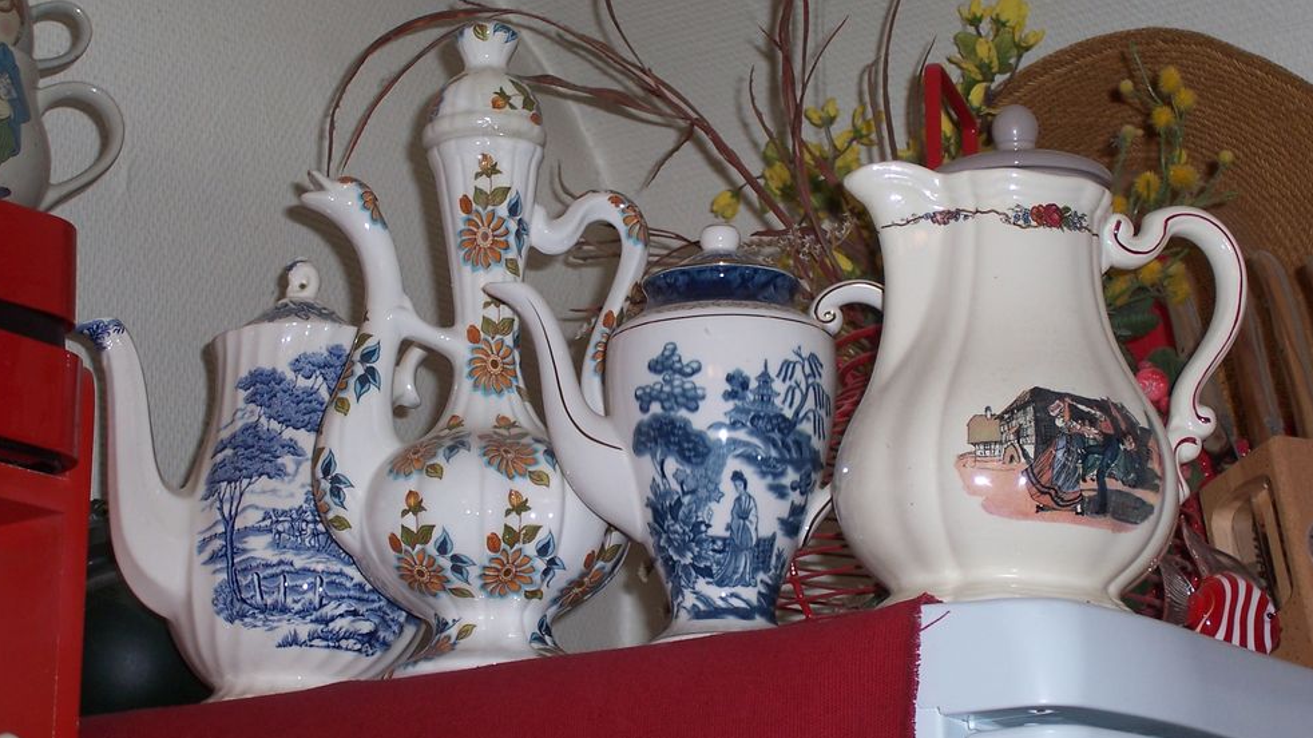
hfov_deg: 23.4
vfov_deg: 13.3
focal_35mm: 91
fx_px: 3168
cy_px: 350
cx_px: 655
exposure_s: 1/90
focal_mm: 13.5
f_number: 4.1
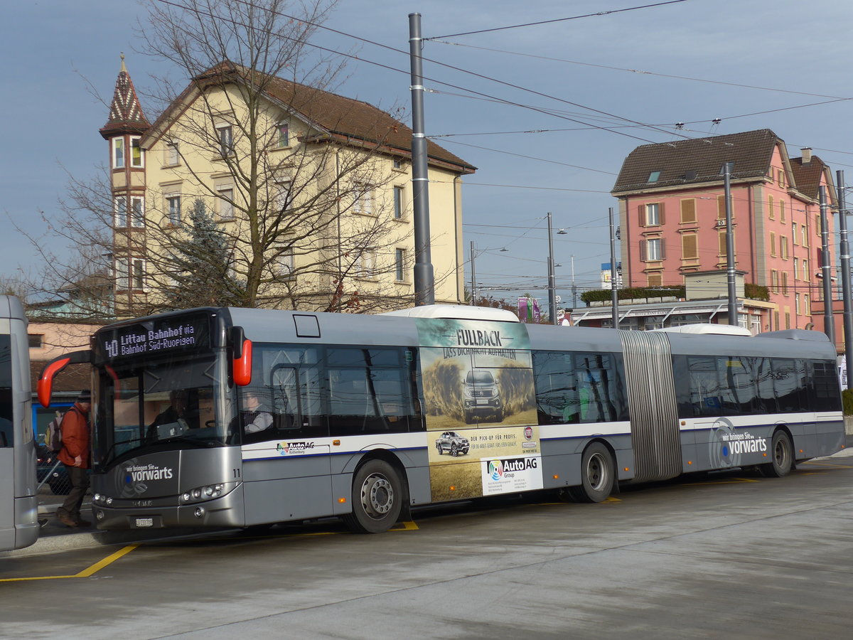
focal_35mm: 52
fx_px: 1281
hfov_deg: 36.8
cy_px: 320
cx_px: 426
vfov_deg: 28.0
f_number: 3.3
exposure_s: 1/800
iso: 80
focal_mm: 10.7
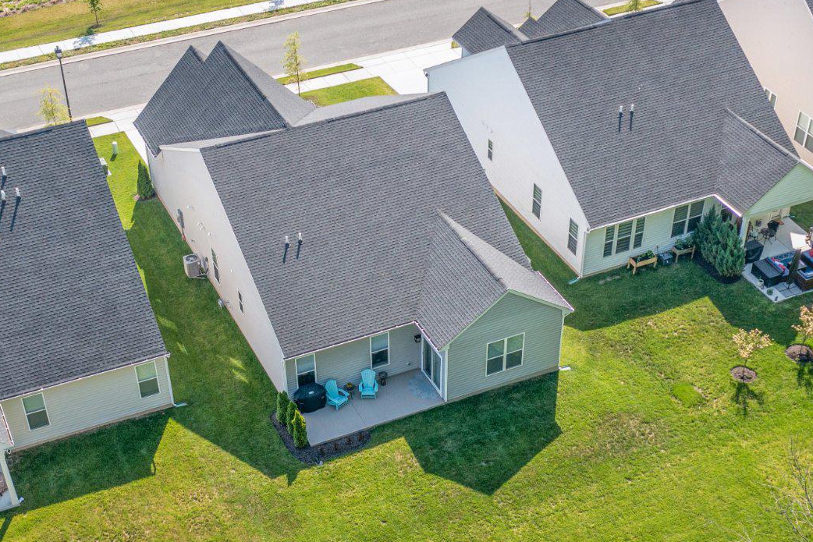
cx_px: 392
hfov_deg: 36.2
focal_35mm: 55
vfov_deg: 24.2
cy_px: 438
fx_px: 1242
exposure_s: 1/500
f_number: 3.2
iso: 100
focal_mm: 10.26
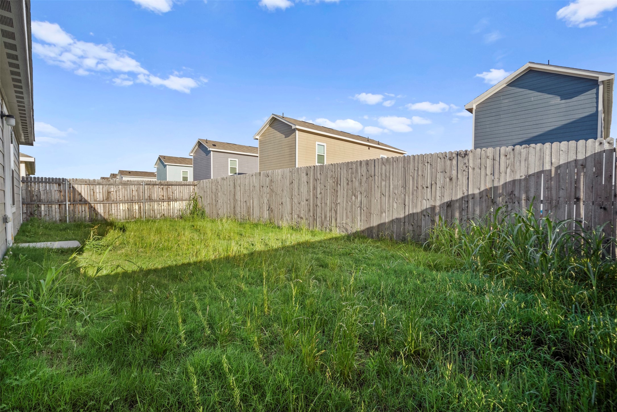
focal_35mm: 16
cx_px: 308
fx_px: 274
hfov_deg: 96.7
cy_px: 206
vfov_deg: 73.8
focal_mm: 16
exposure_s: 1/100
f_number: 8
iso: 800
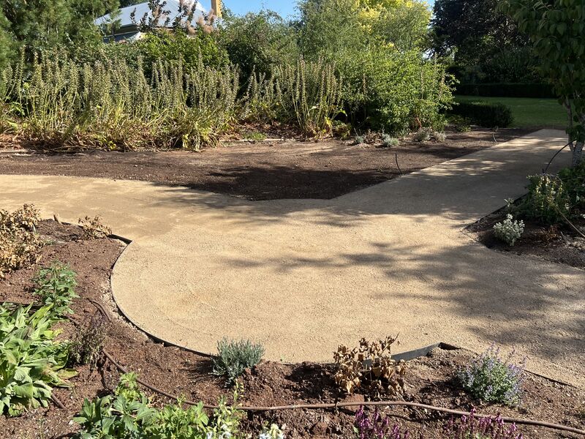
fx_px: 439
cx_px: 292
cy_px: 220
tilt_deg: -18.8
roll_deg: +0.6
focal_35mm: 26
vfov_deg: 53.1
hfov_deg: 67.3
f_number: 1.5
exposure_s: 1/2695
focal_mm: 5.7
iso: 50
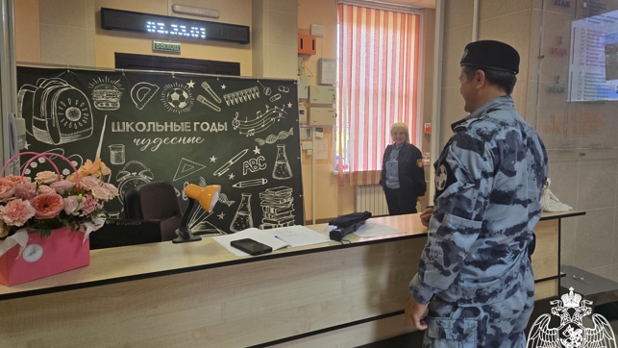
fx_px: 426
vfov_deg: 44.3
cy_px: 151
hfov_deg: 71.9
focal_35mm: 26
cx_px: 310
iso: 200
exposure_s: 1/100
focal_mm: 5.4
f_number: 1.8
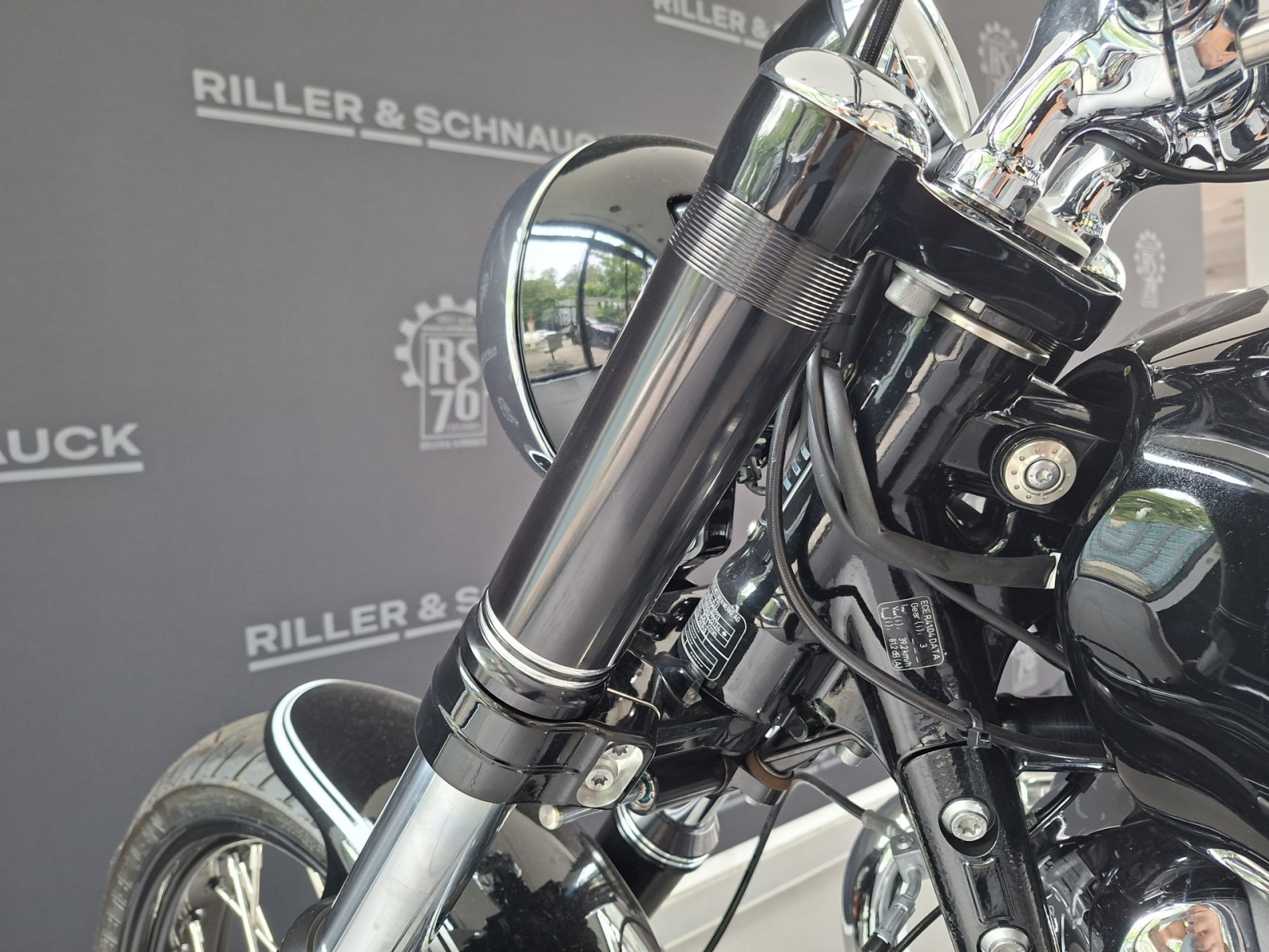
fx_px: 843
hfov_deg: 73.9
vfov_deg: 58.9
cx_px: 634
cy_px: 476
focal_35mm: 23
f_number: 1.8
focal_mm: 5.54
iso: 320
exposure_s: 1/50
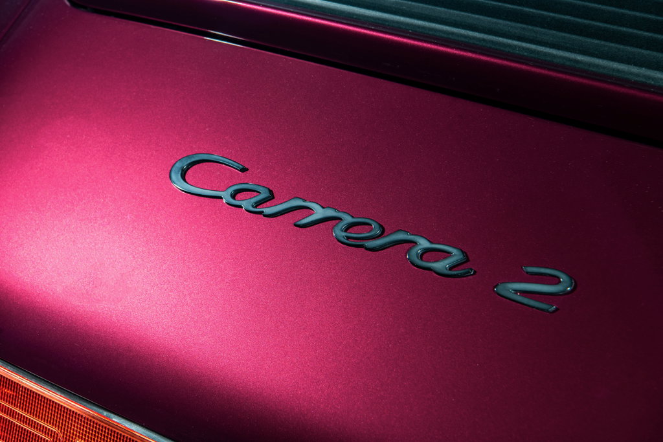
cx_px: 332
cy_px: 221
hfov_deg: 28.8
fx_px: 1289
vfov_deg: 19.5
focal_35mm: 70
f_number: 10
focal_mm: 70
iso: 200
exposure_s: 1/100
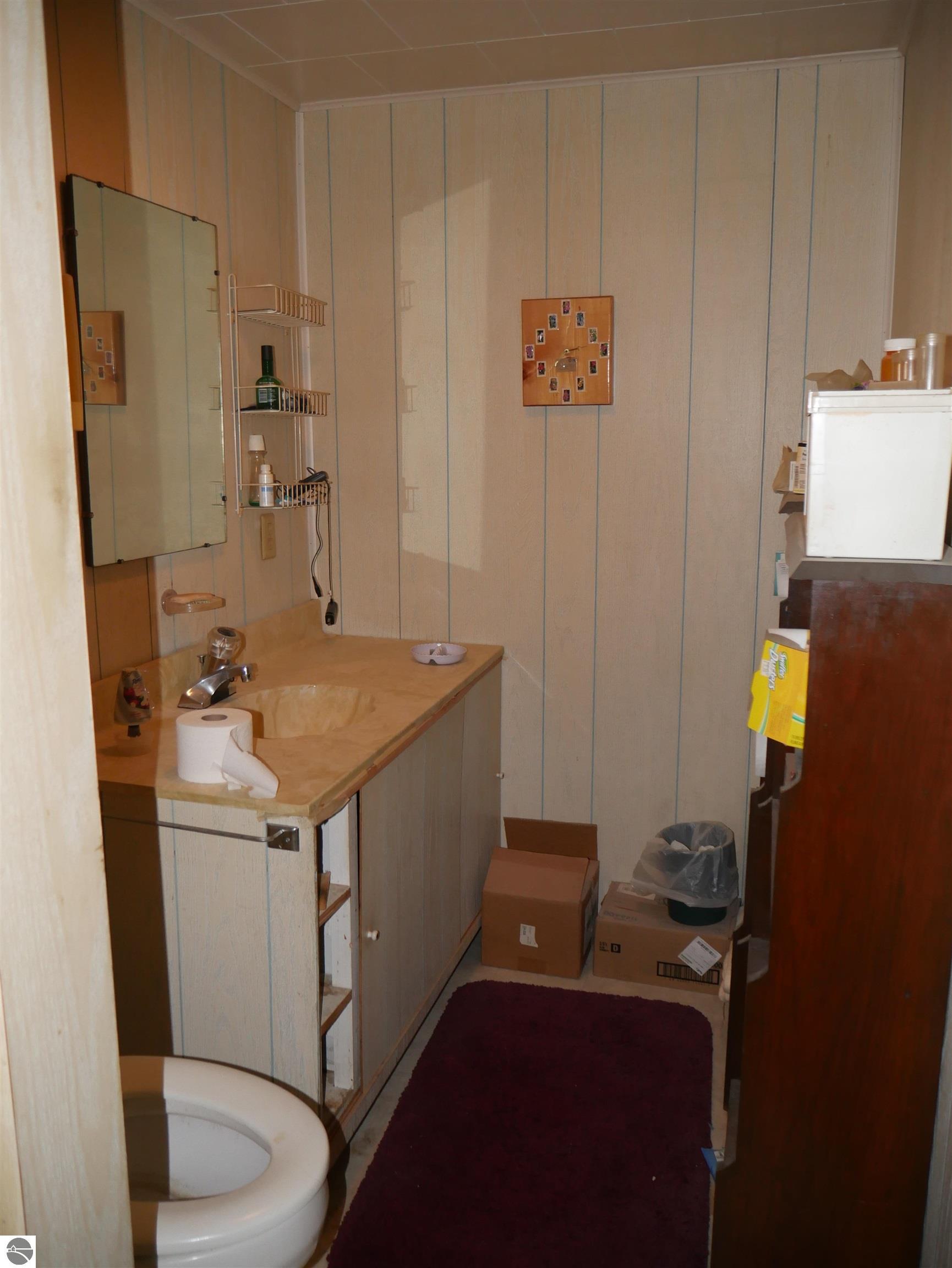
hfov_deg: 49.8
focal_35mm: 28
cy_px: 634
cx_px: 476
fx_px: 1026
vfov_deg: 63.4
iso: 800
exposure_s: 1/160
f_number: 3.5
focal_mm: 14
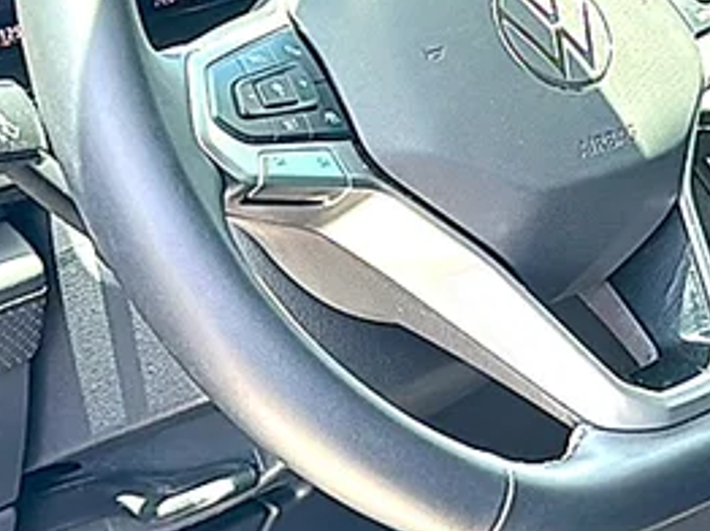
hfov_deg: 19.1
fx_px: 2029
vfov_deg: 14.9
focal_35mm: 99
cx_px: 778
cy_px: 175
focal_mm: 6.86
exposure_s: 1/287
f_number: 1.78
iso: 100
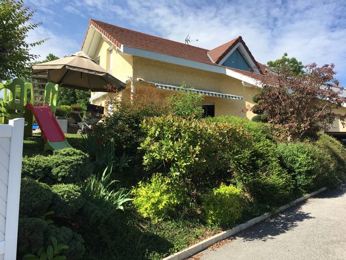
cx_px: 173
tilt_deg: +5.3
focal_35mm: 29
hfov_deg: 61.7
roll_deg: -1.0
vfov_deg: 48.2
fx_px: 290
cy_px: 130
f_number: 2.2
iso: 25
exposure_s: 1/1261
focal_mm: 4.15
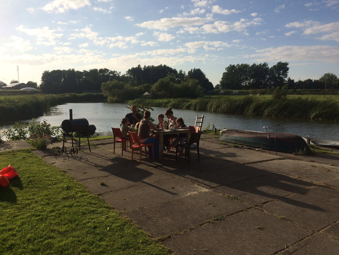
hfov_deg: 61.7
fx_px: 284
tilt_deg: -7.4
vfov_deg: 48.2
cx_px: 170
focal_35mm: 29
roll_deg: +0.1
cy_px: 128
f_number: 2.2
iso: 32
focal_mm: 4.15
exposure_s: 1/4115
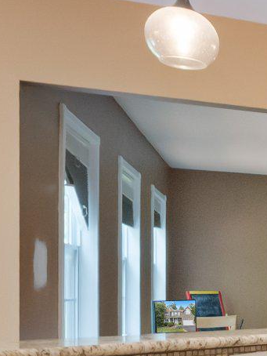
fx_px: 668
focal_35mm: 65
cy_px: 320
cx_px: 678
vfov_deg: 28.7
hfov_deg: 13.8
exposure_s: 1/25
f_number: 8
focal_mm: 10
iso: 12800
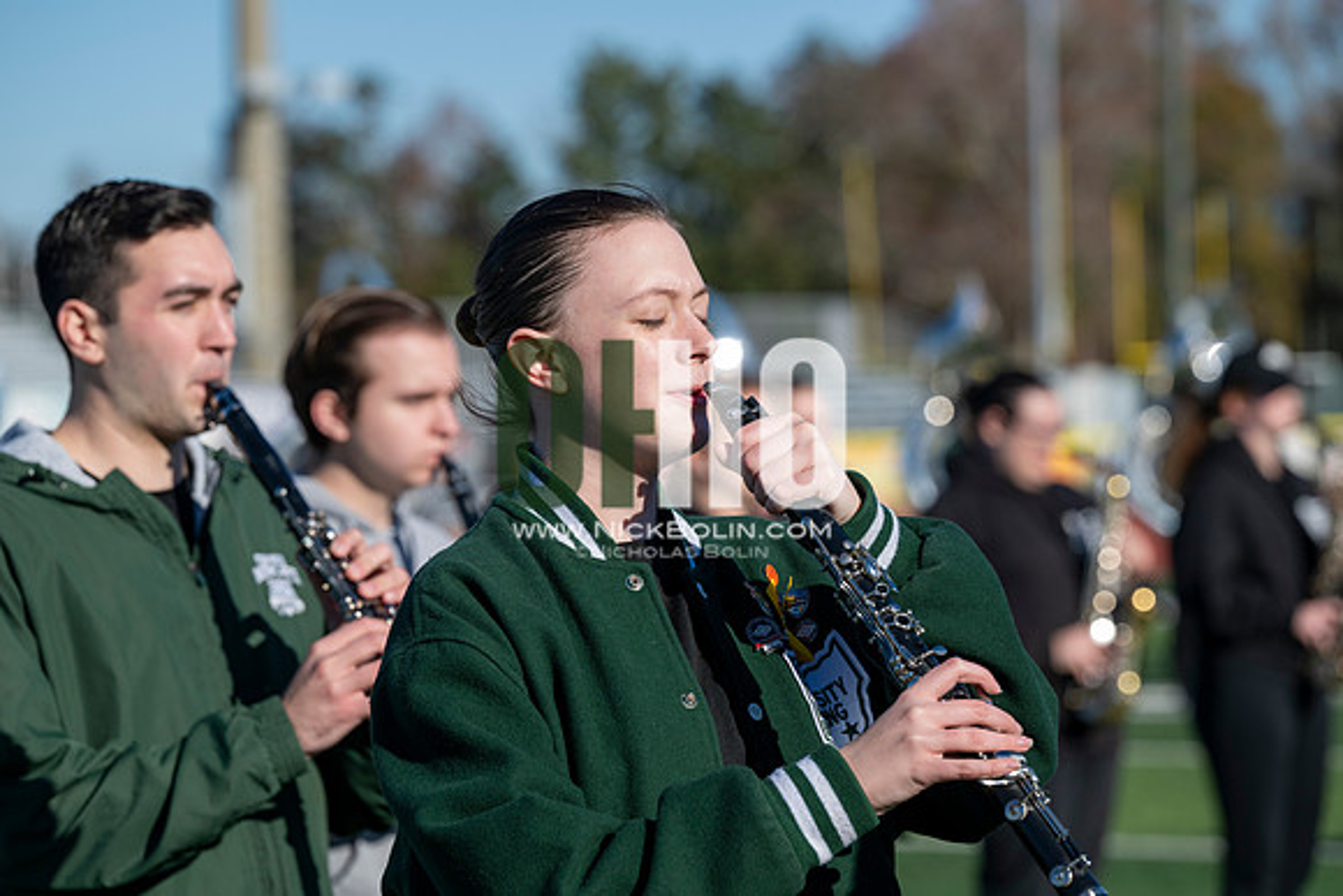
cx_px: 672
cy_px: 448
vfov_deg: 9.2
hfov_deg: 13.7
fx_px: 5597
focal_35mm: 150
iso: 250
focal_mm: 150
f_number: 5
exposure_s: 1/2000
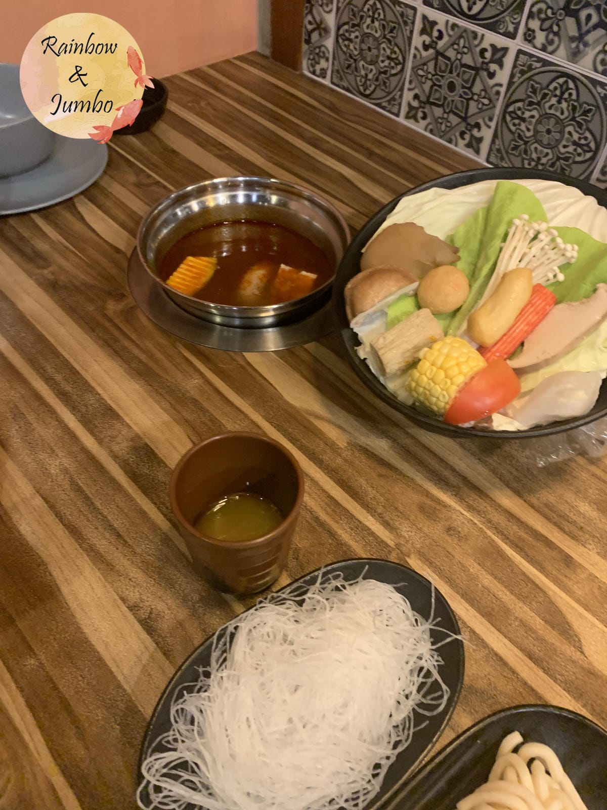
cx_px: 304
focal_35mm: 26
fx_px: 608
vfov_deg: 67.3
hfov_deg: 53.1
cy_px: 405
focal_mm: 4.25
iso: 400
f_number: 1.8
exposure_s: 1/40
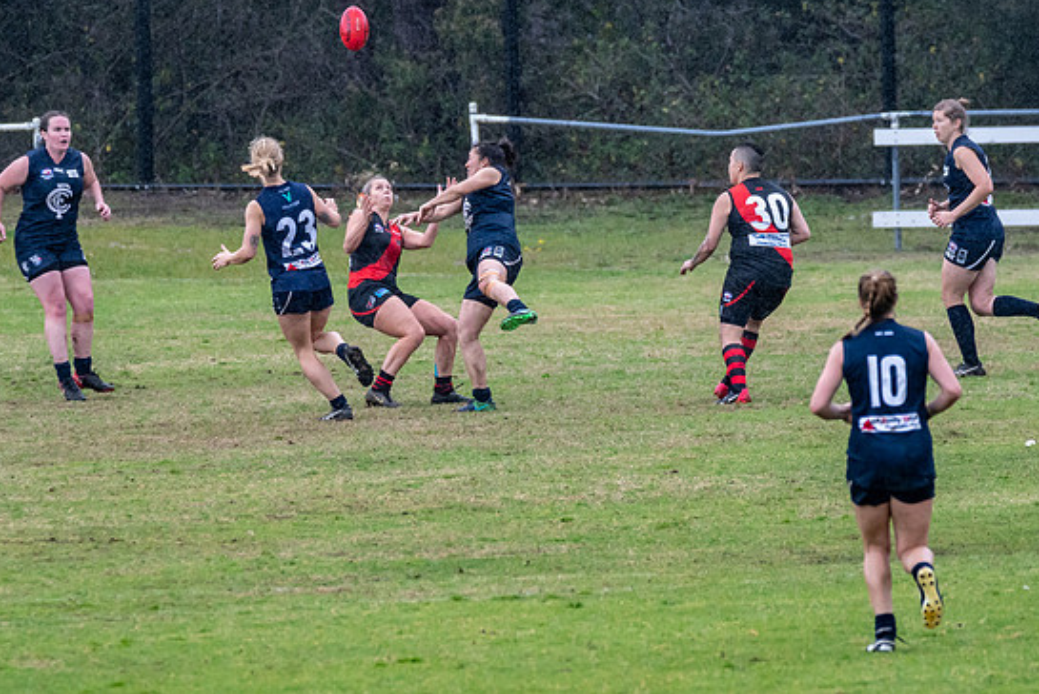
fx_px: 20992
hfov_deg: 2.8
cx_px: 441
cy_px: 338
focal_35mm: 727
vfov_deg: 1.9
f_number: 7.1
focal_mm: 400
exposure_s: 1/1600
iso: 1250
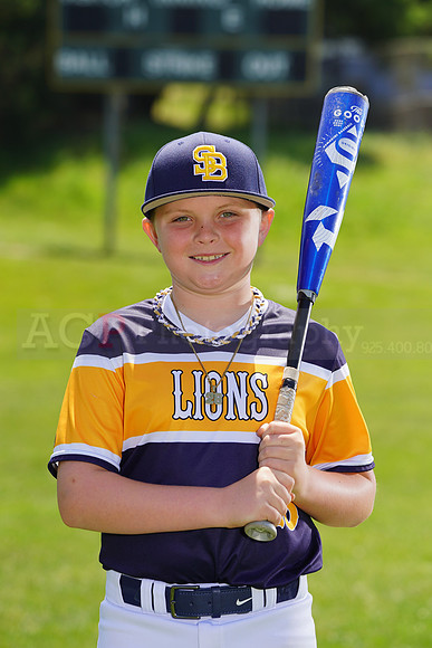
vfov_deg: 9.2
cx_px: 216
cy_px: 324
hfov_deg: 6.1
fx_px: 4029
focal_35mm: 224
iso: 100
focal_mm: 224
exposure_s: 1/250
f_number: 8
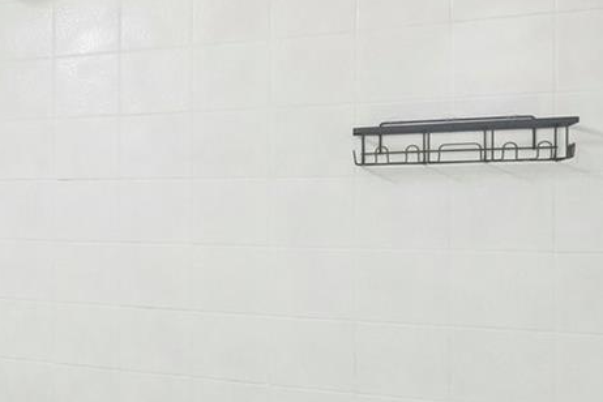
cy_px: 202
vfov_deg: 26.0
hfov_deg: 27.1
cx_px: -298
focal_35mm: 52
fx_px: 871
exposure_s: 1/15
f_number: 8
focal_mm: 10
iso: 800
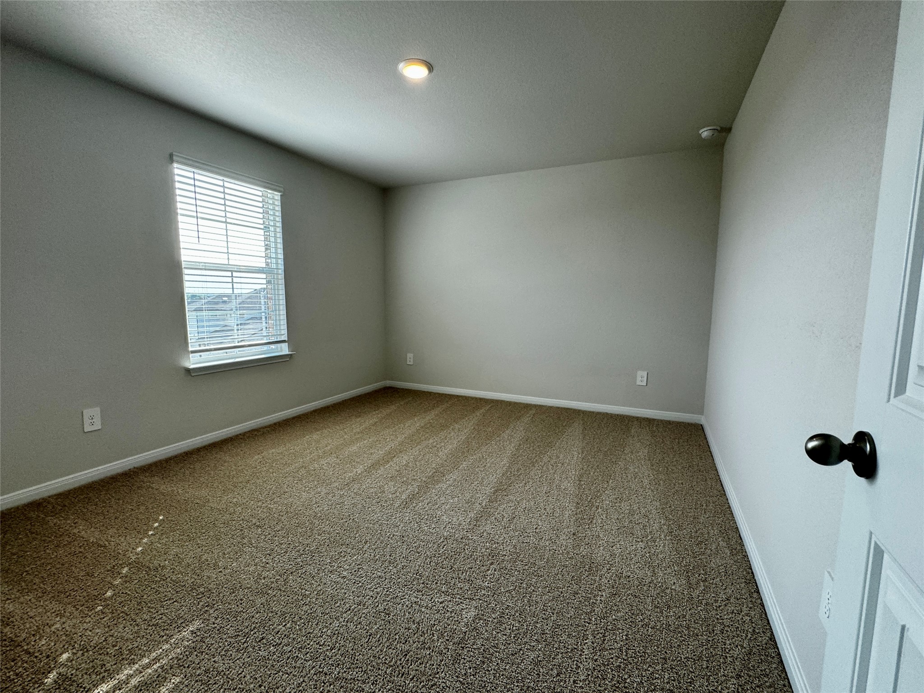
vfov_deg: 85.7
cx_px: 462
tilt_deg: -7.5
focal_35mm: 14
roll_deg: -1.8
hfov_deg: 102.1
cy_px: 346
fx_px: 374
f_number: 2.2
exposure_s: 1/120
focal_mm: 2.22
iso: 80
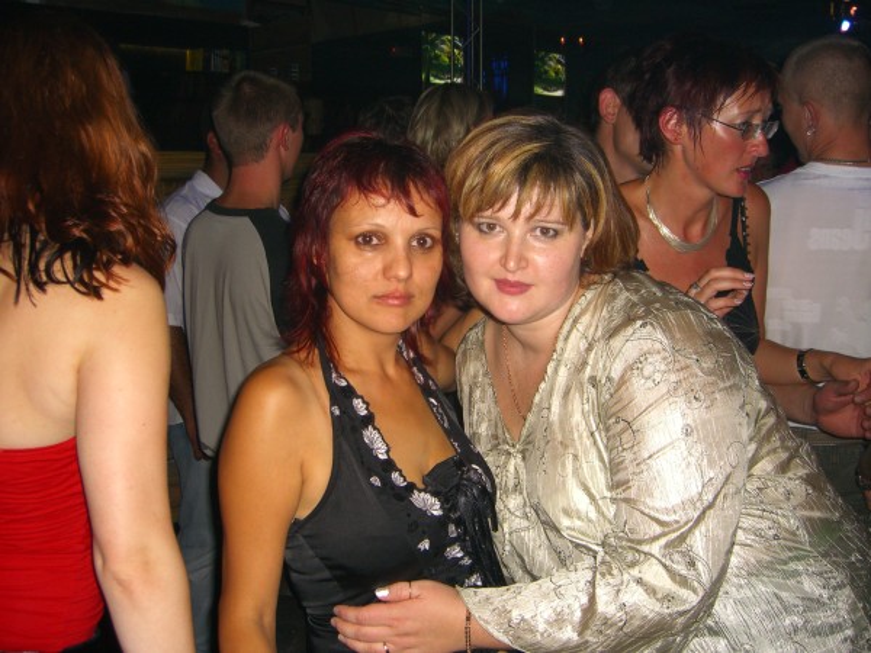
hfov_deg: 49.0
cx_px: 436
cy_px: 326
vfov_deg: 37.7
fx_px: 956
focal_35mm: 38
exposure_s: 1/60
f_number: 2.8
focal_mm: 7.9
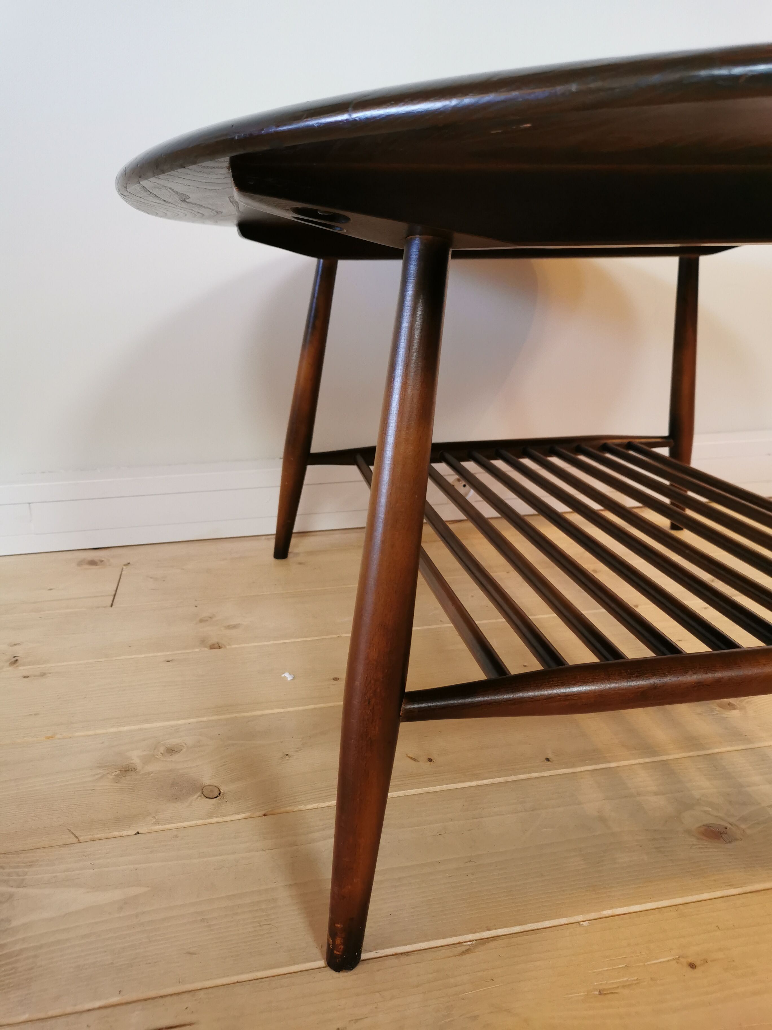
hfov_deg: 51.4
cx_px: 386
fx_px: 803
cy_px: 515
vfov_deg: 65.3
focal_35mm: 27
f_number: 1.8
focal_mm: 5.58
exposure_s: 1/100
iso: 160
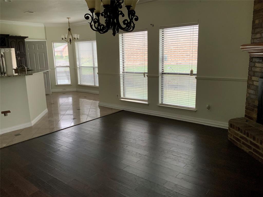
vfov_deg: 48.2
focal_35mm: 29
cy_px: 98
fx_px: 220
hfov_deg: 61.7
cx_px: 132
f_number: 1.8
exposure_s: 1/60
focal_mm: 3
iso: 200
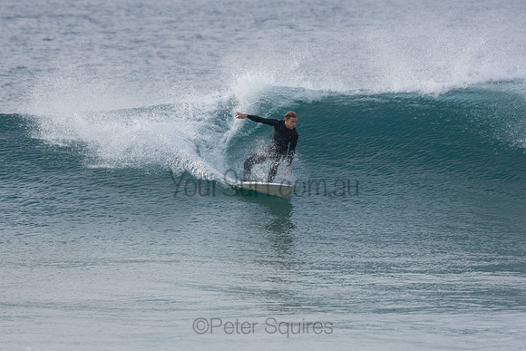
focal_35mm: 480
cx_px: 263
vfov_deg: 2.9
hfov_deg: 4.3
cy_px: 176
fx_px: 7015
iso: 500
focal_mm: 320
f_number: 5.6
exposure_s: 1/1250
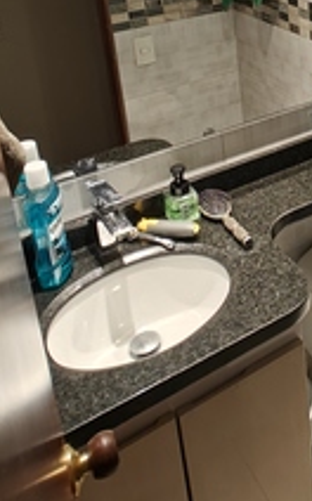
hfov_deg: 27.9
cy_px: 19
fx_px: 573
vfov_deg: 42.0
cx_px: 338
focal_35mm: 42
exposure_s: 1/43
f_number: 2.2
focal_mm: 2.59
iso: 160
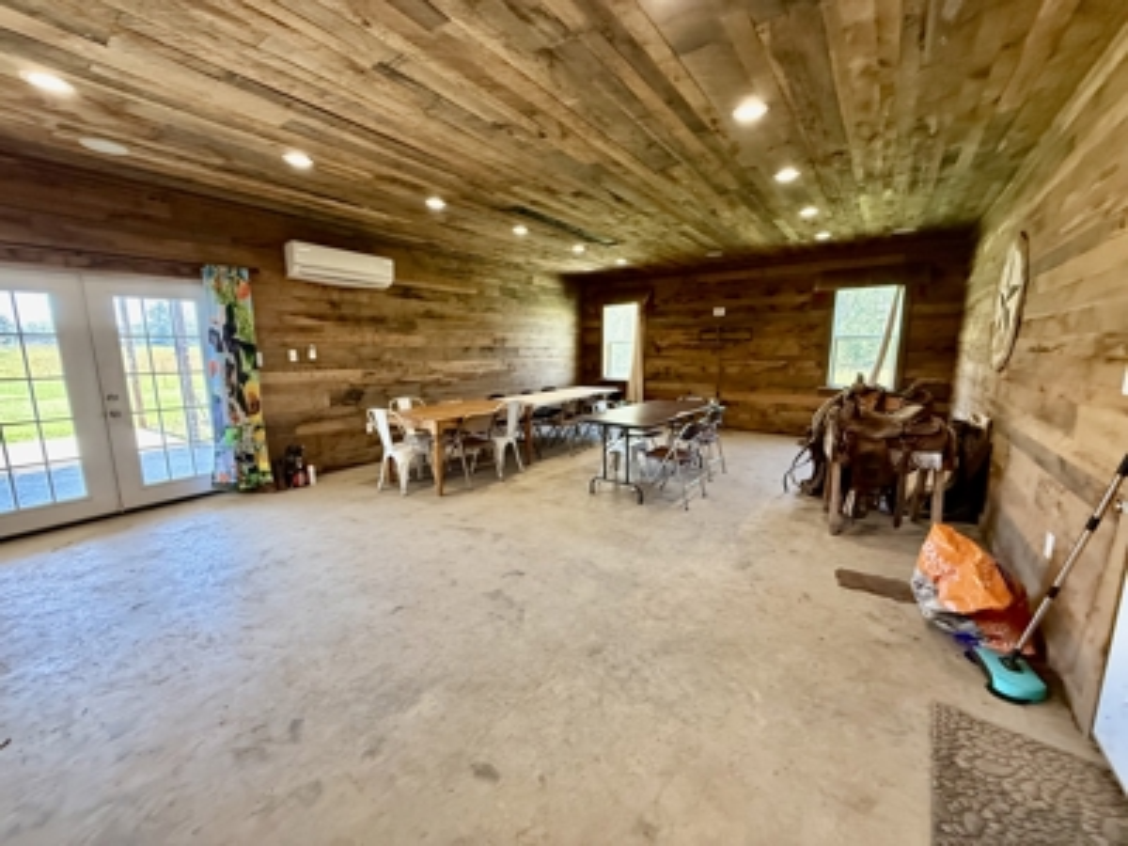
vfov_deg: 85.7
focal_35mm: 14
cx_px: 564
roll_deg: +1.1
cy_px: 423
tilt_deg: -8.2
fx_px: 456
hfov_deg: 102.1
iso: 500
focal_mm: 2.22
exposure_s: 1/120
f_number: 2.2
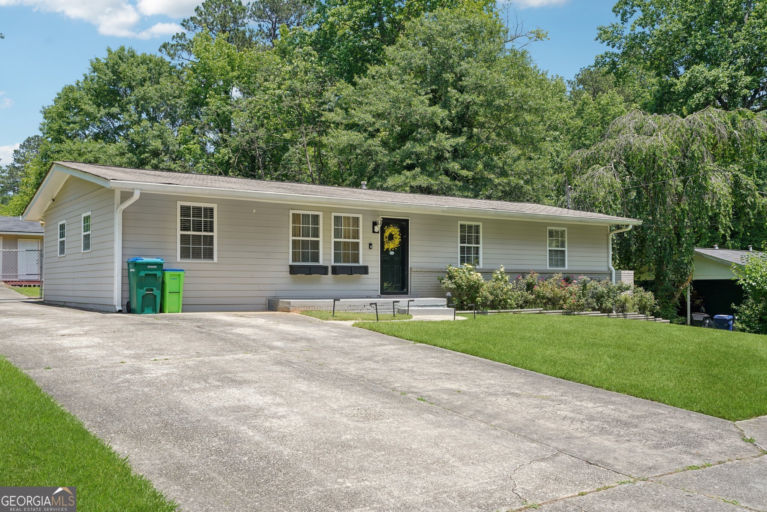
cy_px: 256
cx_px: 384
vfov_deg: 37.9
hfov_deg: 54.4
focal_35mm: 35
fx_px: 746
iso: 100
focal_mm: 35
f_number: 8
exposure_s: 1/80
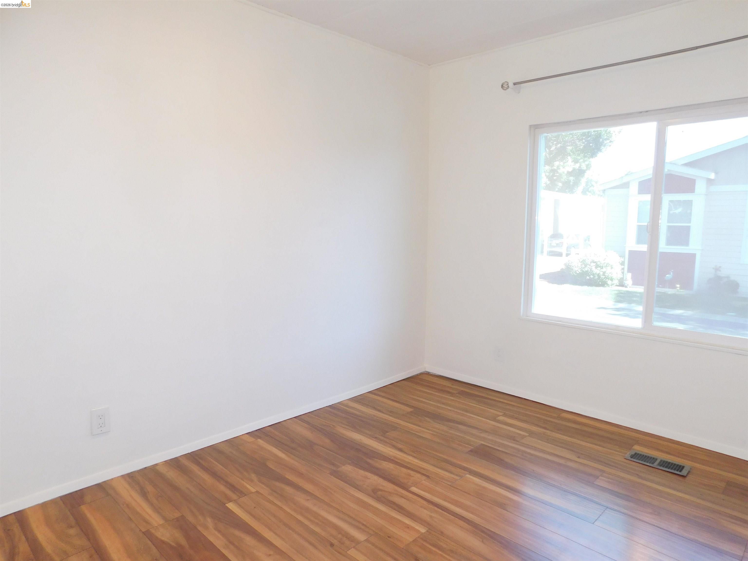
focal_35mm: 23
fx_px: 497
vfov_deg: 58.9
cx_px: 374
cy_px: 280
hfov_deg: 73.9
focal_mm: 4
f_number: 3
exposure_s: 1/30
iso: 200
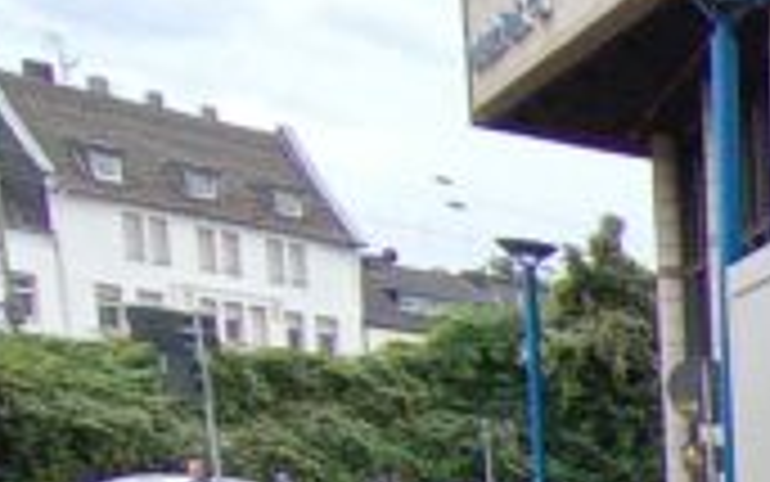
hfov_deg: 16.3
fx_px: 1700
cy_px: 878
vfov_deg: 14.2
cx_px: 1698
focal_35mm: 81
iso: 117
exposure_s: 1/256
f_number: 2.2
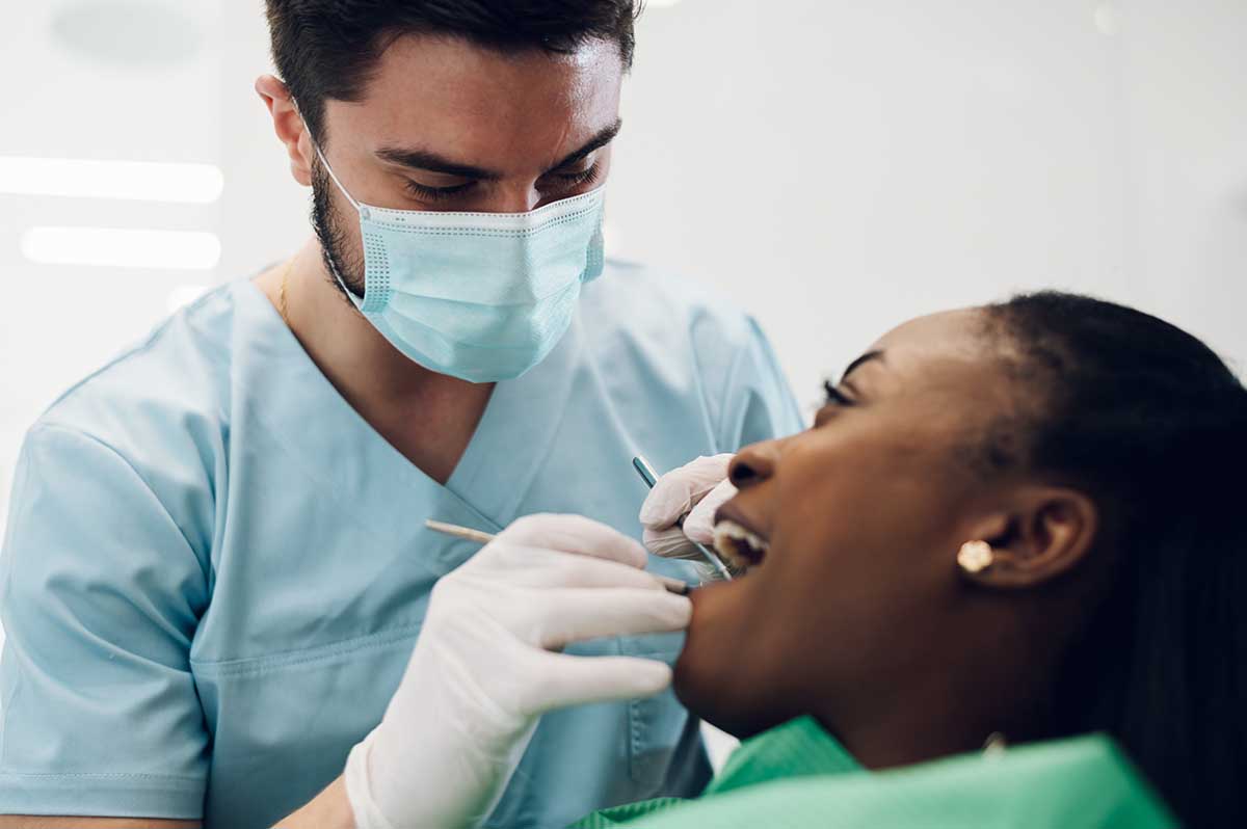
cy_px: 414
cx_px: 624
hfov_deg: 39.6
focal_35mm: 50
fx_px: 1730
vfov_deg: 26.9
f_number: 2.8
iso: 125
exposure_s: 1/200
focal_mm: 50
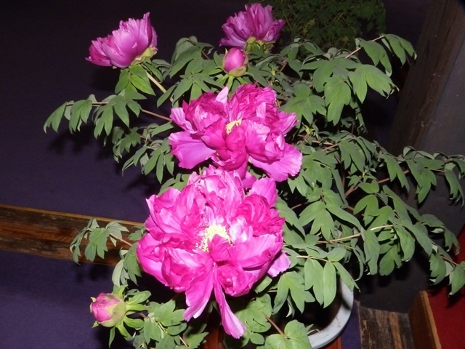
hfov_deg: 63.4
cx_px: 232
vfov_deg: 49.7
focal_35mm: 28
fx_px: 376
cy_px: 174
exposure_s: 1/40
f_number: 8
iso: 800
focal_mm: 5.1
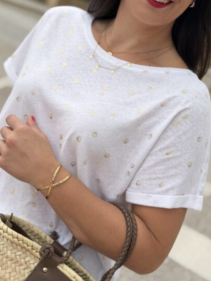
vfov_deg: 36.1
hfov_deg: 27.5
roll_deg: -21.7
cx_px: 97
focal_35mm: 53
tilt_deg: -15.8
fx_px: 430
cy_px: 131
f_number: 1.78
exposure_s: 1/1883
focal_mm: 6.76
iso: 64
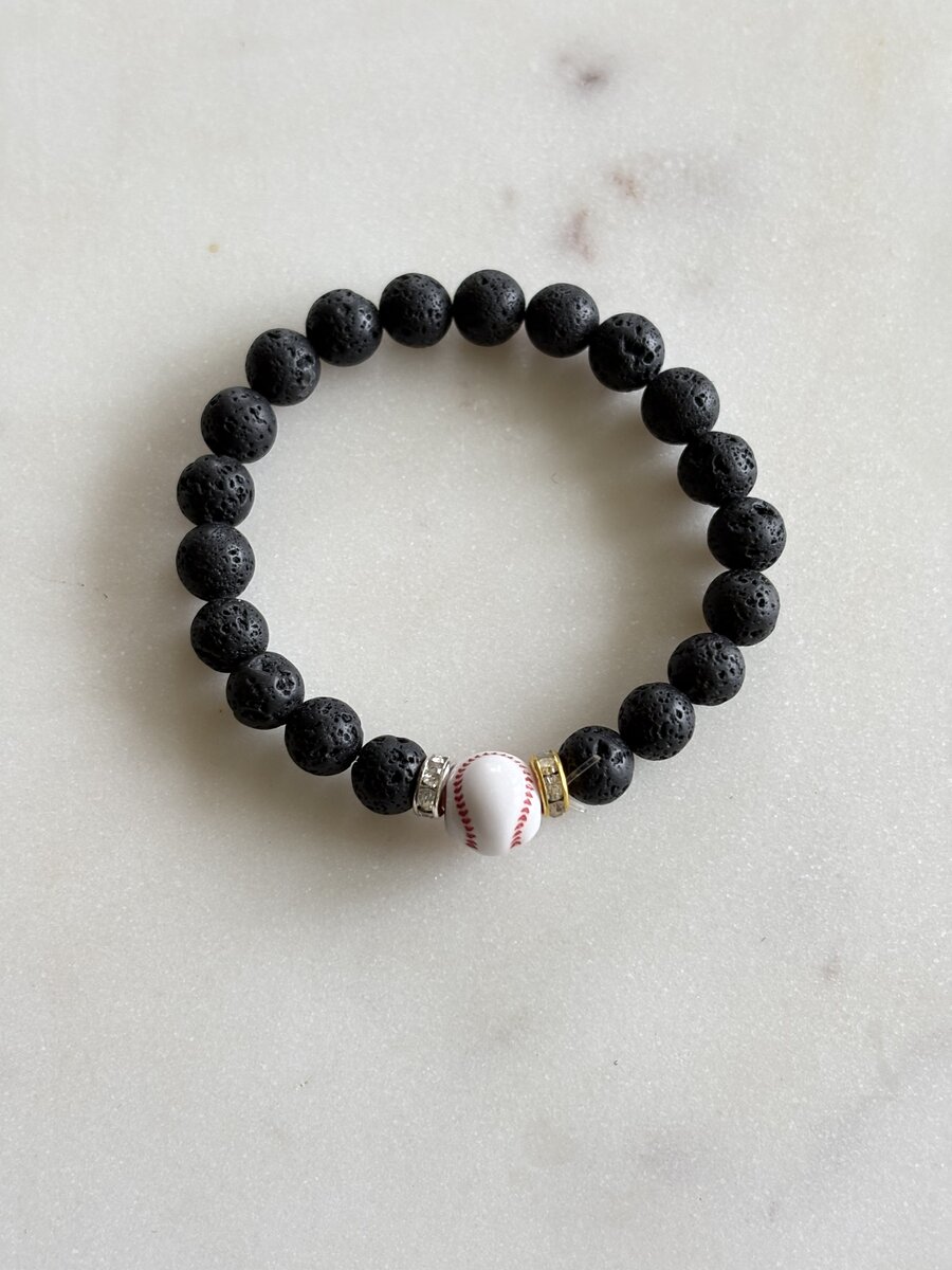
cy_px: 635
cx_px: 476
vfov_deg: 36.8
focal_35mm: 52
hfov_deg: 28.0
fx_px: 1907
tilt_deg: -75.7
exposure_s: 1/68
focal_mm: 5.96
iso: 50
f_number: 1.6
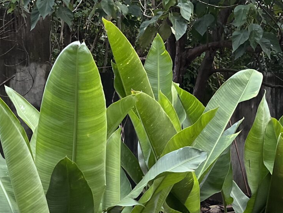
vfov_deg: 15.5
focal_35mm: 91
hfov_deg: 21.5
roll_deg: +1.7
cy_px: 269
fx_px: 744
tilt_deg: -9.3
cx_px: 110
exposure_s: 1/113
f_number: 1.6
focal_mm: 5.1
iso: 125
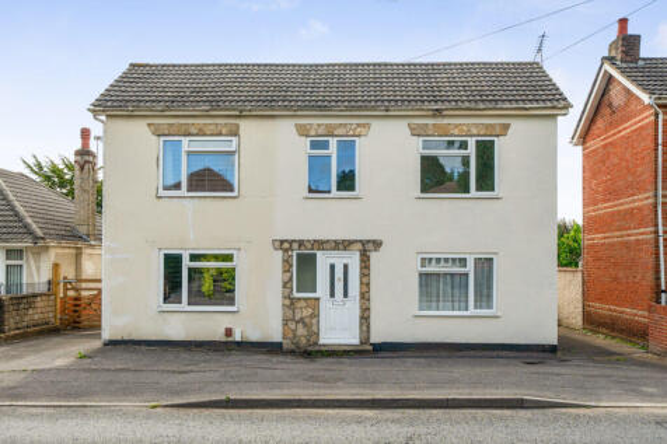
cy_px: 222
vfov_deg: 42.3
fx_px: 574
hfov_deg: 60.3
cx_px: 334
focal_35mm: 31
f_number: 8
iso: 400
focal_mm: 21
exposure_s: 1/800
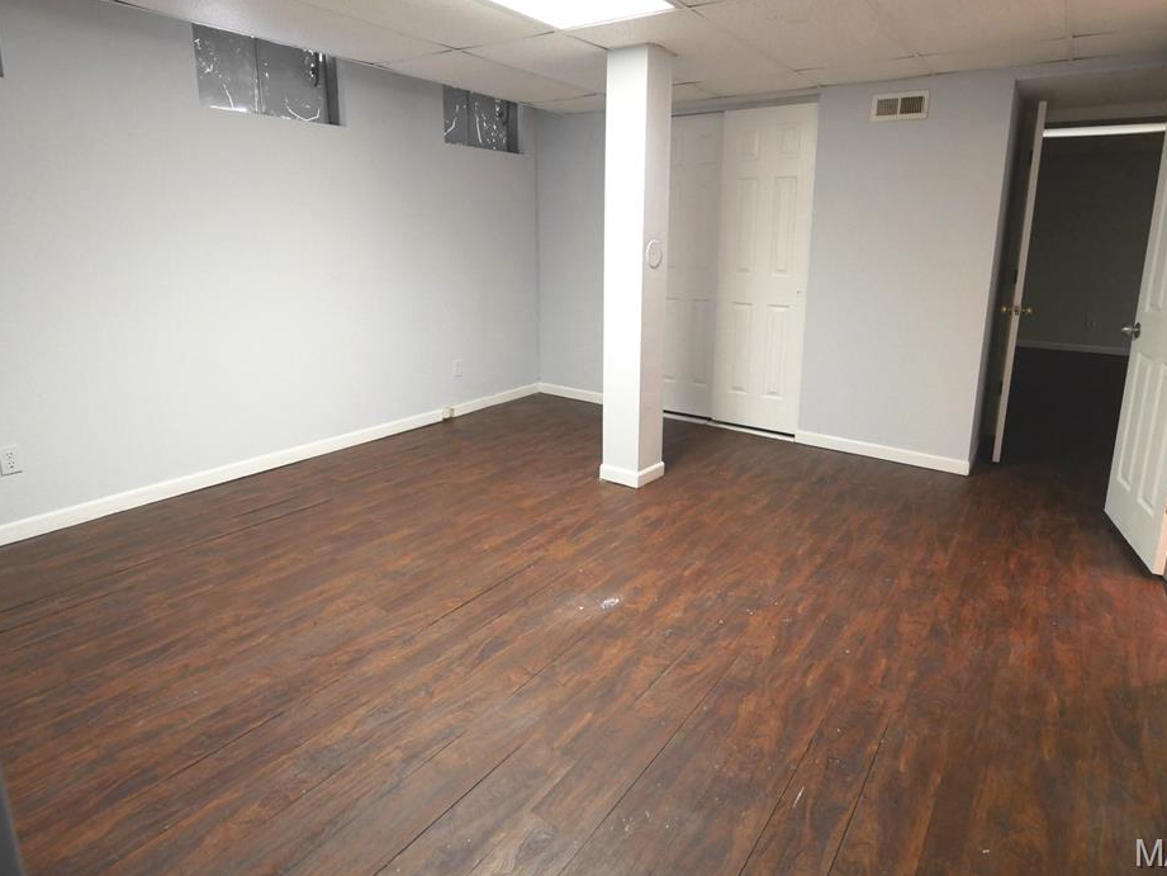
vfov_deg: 65.8
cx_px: 614
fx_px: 674
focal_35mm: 20
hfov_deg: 81.7
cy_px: 393
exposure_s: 1/60
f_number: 4
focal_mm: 9
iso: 1600
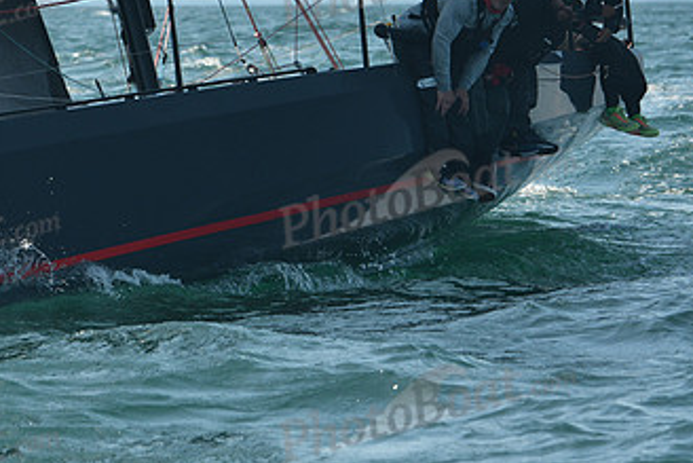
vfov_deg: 5.2
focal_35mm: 265
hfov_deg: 7.8
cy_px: 113
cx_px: 171
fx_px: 5103
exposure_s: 1/640
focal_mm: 150
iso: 320
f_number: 6.3
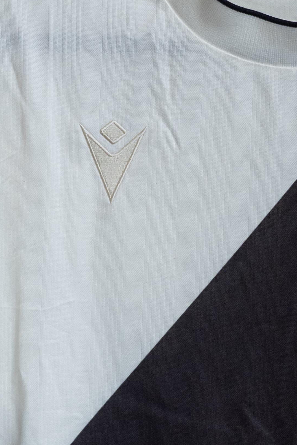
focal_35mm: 195
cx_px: 313
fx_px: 2413
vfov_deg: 10.4
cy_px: 510
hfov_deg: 7.0
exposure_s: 1/250
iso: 1250
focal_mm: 53
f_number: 3.5
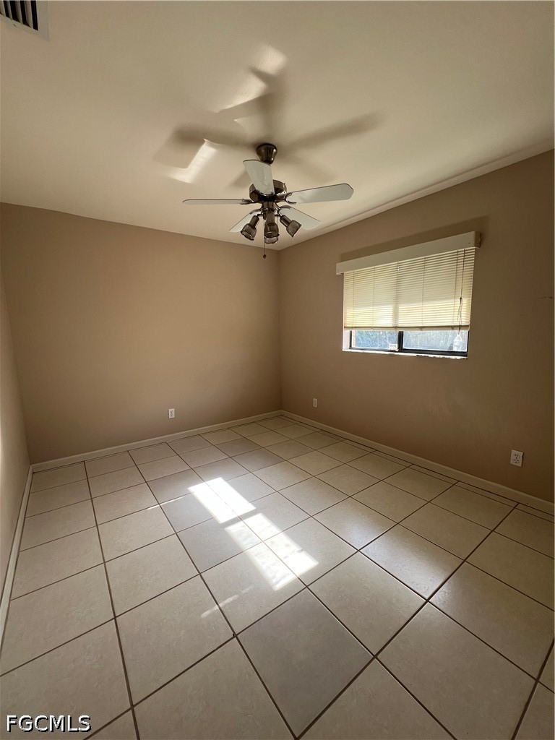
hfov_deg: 89.9
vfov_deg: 106.2
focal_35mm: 13
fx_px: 278
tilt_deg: -6.6
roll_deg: +1.8
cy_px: 370
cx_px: 278
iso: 40
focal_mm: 1.57
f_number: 1.8
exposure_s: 1/99
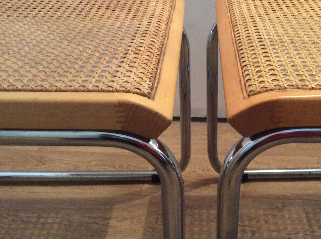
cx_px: 208
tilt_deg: -27.5
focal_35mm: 42
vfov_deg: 34.2
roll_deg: +1.0
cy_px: 96
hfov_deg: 44.3
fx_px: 389
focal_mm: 3.3
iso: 320
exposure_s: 1/17
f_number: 2.4
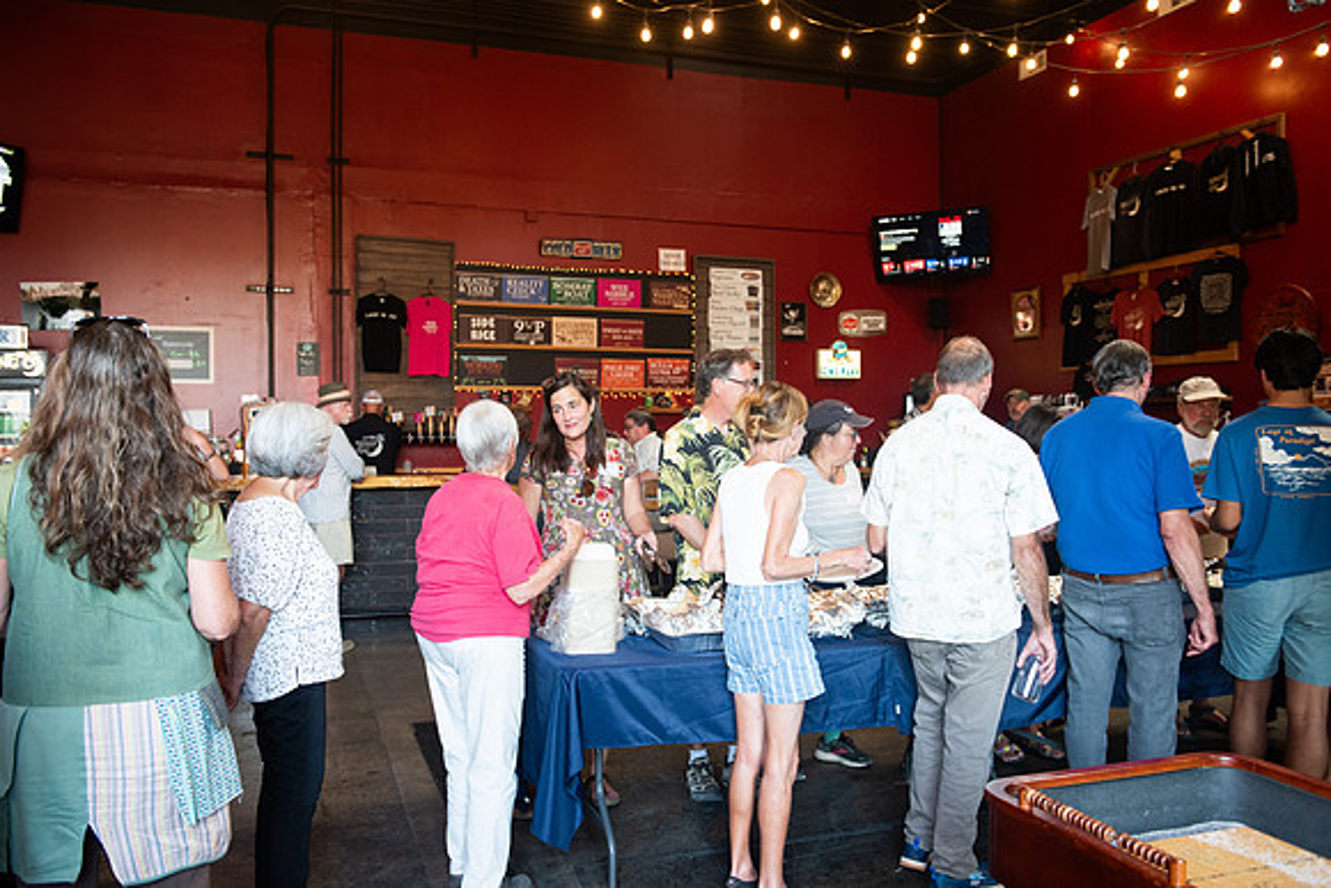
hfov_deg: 63.6
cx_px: 666
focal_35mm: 29
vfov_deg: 45.0
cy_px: 444
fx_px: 1072
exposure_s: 1/60
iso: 1000
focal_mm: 29
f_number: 3.5
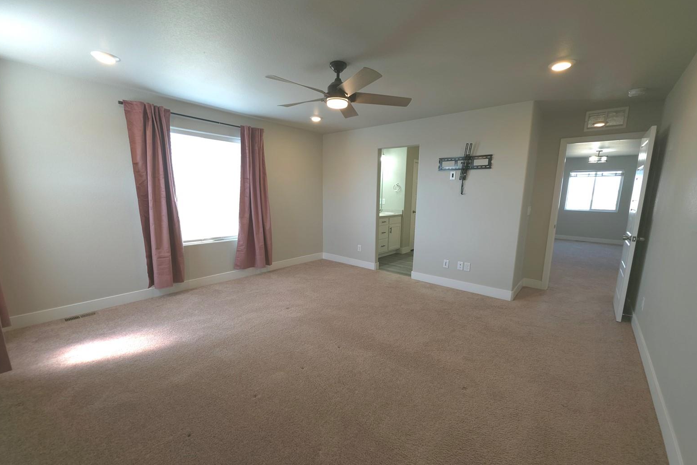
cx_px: 349
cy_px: 246
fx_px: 271
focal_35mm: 14
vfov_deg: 81.1
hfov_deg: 104.3
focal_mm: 2.2
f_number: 1.9
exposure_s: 1/30
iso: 32
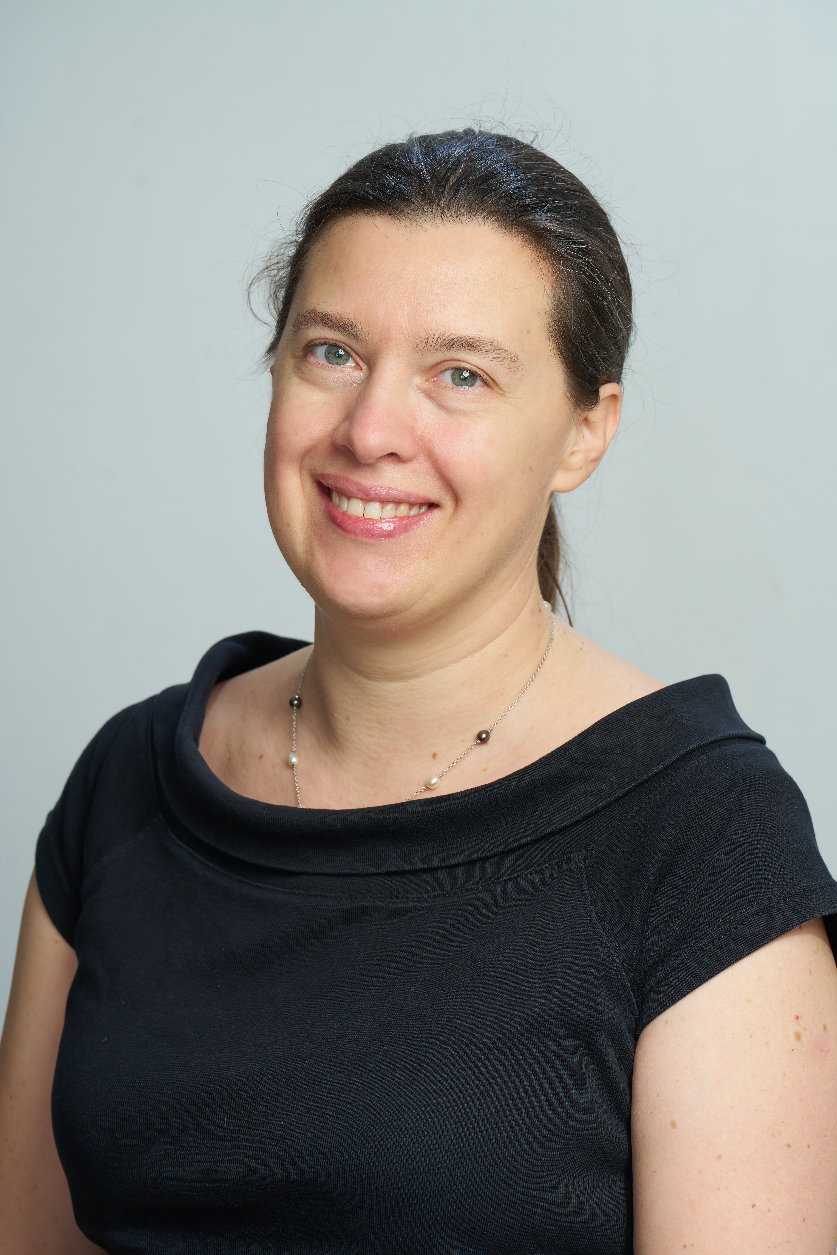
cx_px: 418
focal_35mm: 185
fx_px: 6451
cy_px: 628
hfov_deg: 7.4
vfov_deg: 11.1
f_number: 8
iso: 100
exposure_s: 1/125
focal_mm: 185
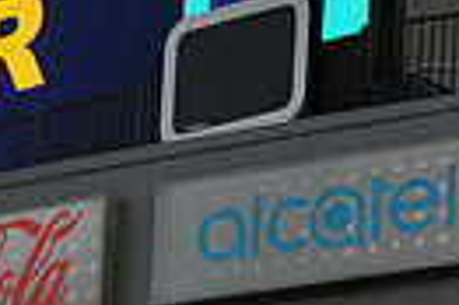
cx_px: -126
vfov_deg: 3.4
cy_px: -109
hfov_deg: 5.2
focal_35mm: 398
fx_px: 5068
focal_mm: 90
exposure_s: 1/250
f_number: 8
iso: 200
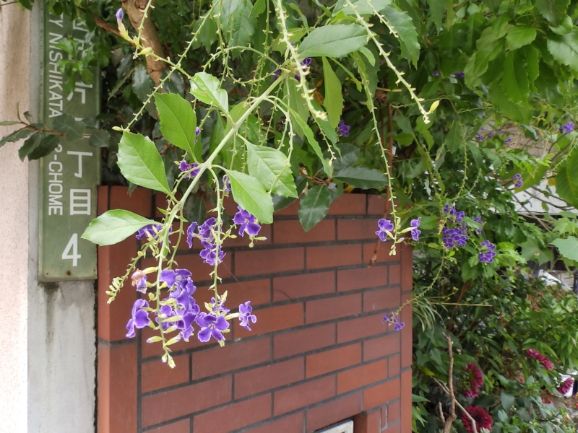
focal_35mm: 22
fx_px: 367
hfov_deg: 76.4
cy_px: 216
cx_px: 289
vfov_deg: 61.1
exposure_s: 1/80
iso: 80
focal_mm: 4
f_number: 3.4
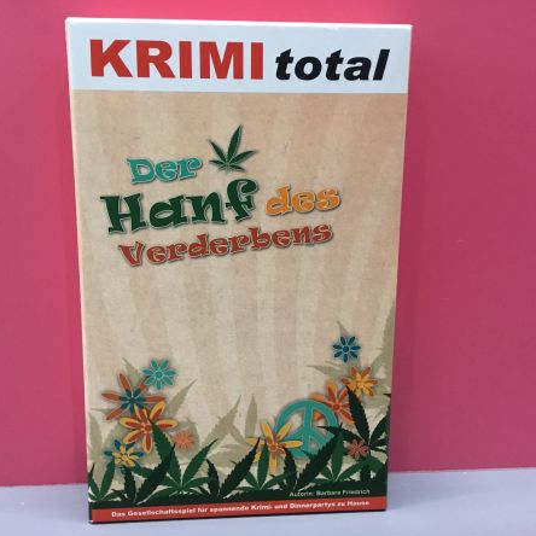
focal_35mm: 37
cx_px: 261
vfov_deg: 44.9
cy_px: 270
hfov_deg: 44.9
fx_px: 648
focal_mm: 3.3
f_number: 2.4
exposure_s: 1/33
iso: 250
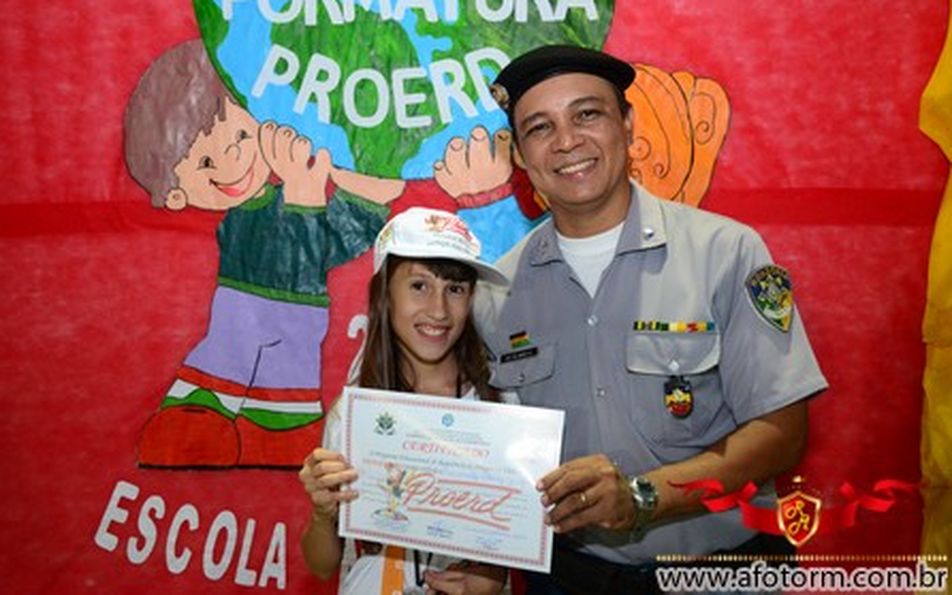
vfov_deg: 34.5
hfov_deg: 52.7
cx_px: 478
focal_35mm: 37
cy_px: 294
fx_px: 960
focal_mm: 24
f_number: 4
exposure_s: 1/80
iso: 1600
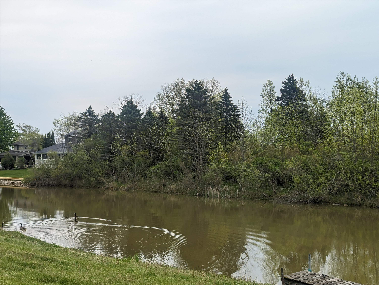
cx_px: 190
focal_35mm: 48
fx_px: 526
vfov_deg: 30.3
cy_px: 142
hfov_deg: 39.6
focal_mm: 6.81
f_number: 1.85
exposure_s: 1/490
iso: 48
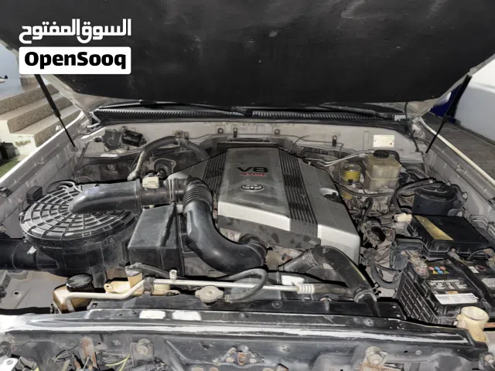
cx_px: 248
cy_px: 186
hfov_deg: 71.6
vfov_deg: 56.8
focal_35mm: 24
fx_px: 343
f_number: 1.78
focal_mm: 6.76
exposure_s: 1/4
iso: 200
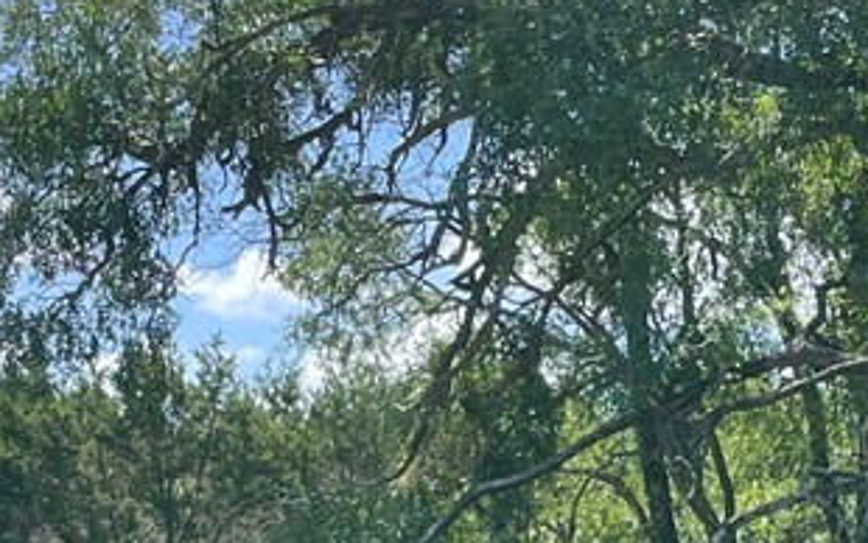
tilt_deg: -6.9
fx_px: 2153
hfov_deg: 22.7
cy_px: 971
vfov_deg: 13.0
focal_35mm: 91
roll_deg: -3.2
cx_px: 602
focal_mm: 4.2
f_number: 1.6
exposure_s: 1/963
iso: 32
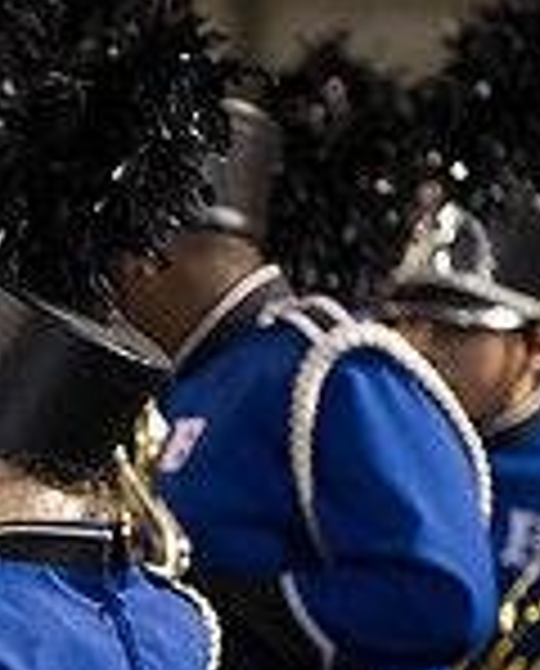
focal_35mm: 546
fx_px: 10863
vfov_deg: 3.5
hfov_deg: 2.8
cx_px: -428
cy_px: 670
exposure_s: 1/160
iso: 3200
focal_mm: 150
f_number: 2.8
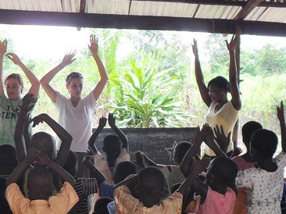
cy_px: 169
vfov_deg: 15.0
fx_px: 809
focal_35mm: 98
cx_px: 170
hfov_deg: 20.0
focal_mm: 6.2
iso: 100
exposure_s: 1/125
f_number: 2.8
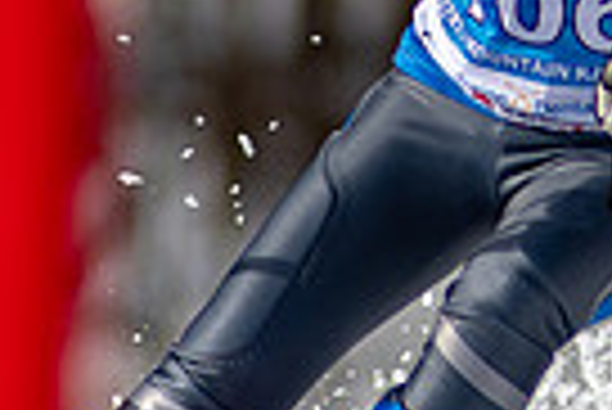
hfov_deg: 1.1
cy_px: -318
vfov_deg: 0.7
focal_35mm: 1918
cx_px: 945
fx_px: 32640
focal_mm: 300
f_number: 2.8
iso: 100
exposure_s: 1/6400
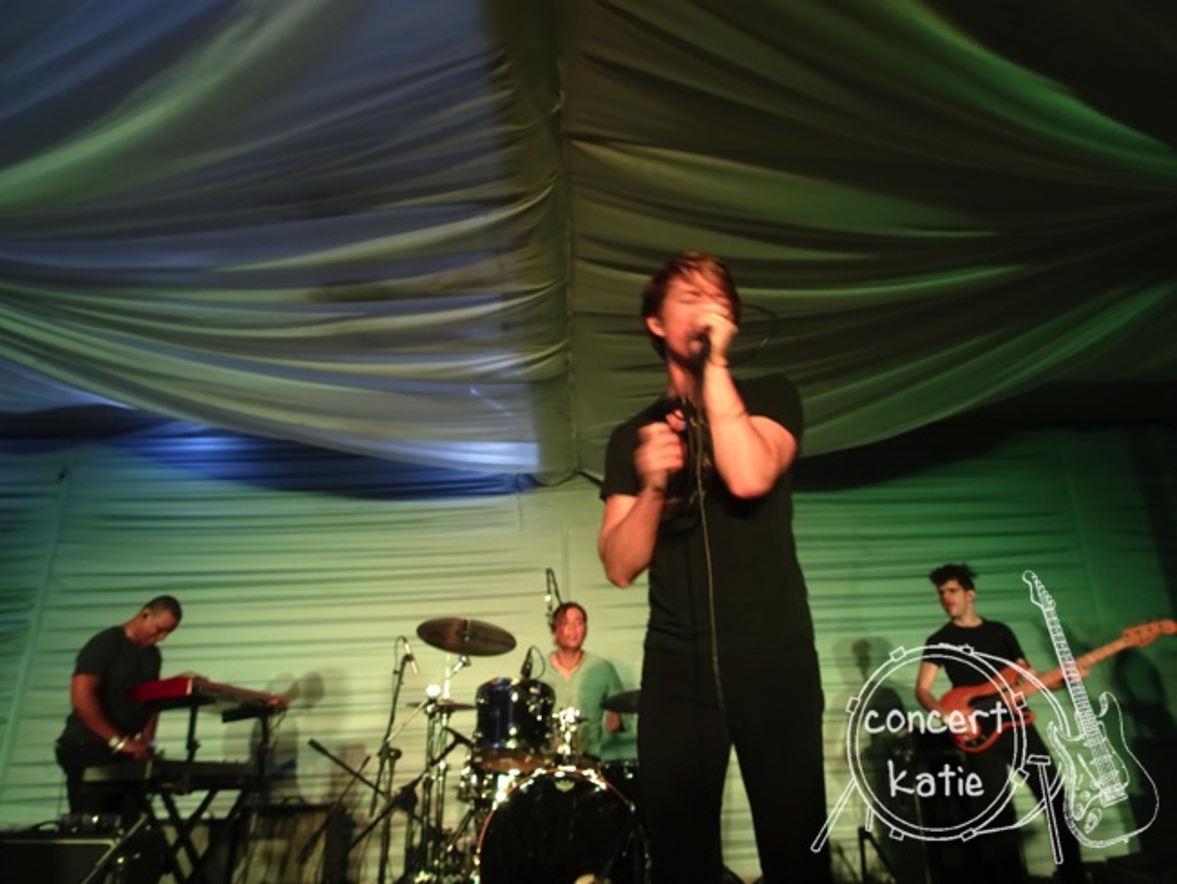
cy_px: 442
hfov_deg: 71.6
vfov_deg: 56.8
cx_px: 588
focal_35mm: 24
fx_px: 816
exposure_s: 1/30
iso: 400
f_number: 3.5
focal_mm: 4.1
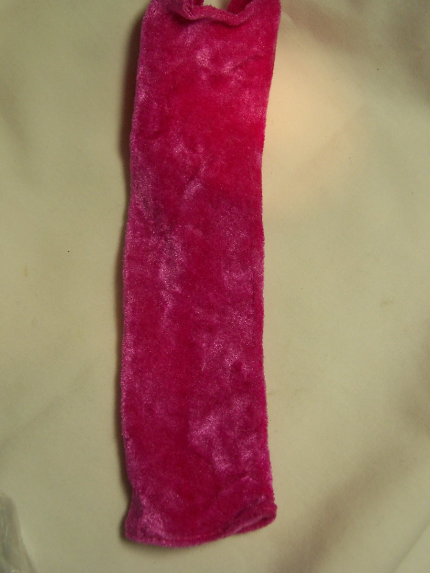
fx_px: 613
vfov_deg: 50.1
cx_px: 215
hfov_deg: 38.7
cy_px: 286
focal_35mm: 37
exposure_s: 1/90
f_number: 2.8
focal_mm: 5.6
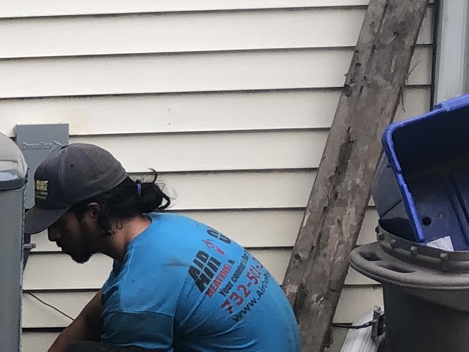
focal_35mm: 145
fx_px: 1964
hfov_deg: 12.6
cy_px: 415
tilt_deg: -11.0
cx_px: -324
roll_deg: +1.5
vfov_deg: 10.1
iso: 32
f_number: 1.8
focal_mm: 3.99
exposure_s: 1/120
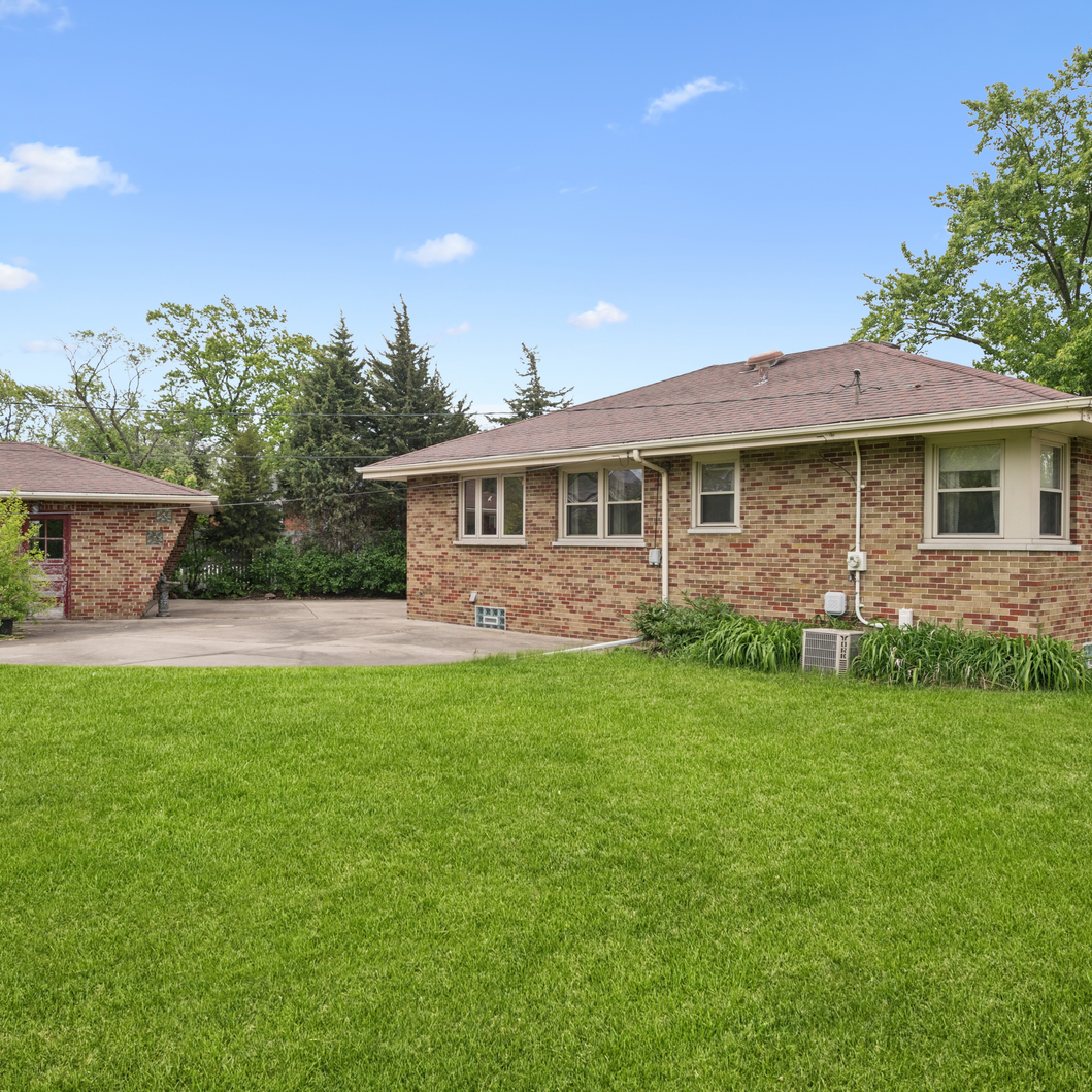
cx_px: 520
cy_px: 538
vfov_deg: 60.9
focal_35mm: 26
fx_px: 928
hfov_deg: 60.9
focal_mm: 20
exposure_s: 1/320
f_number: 8
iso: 250
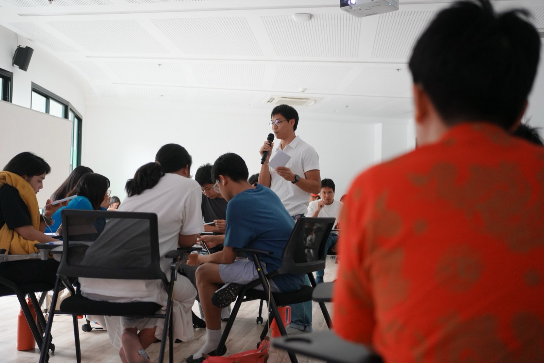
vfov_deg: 33.4
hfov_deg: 48.5
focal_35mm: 40
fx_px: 604
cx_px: 272
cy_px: 182
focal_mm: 40
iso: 1250
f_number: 2.5
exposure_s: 1/160
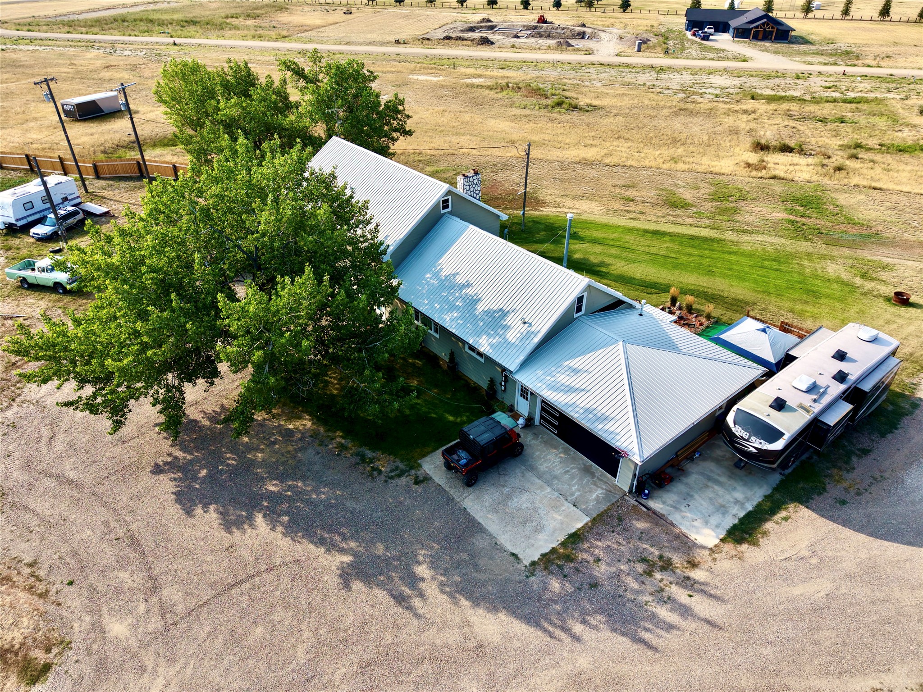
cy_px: 346
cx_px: 462
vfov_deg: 56.8
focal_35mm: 24
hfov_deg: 71.6
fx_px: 640
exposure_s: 1/3200
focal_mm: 8.67
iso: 200
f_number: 1.8
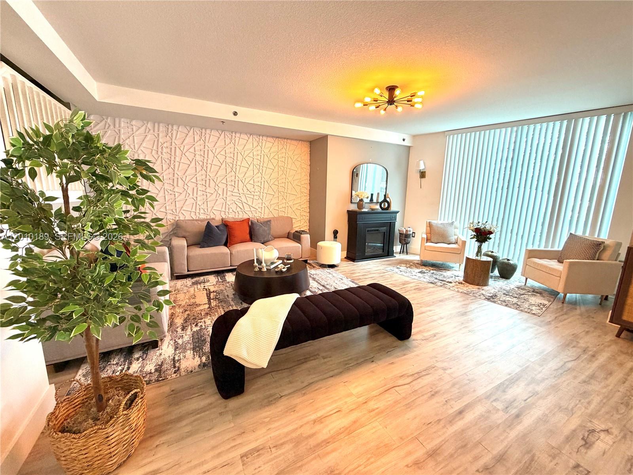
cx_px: 316
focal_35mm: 14
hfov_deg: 102.1
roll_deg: -0.6
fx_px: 256
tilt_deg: -10.1
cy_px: 238
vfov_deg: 85.7
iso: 160
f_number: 2.2
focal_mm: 2.22
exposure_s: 1/60
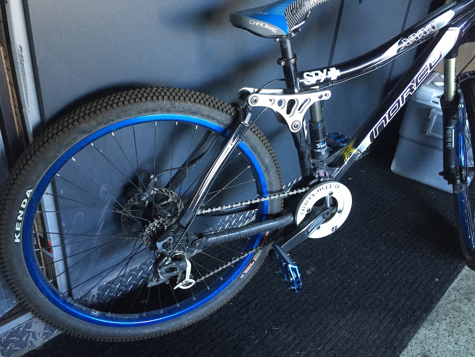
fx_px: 398
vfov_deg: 48.2
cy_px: 178
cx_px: 238
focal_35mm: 29
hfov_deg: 61.7
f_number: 2.2
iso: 250
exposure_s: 1/30
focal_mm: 4.15
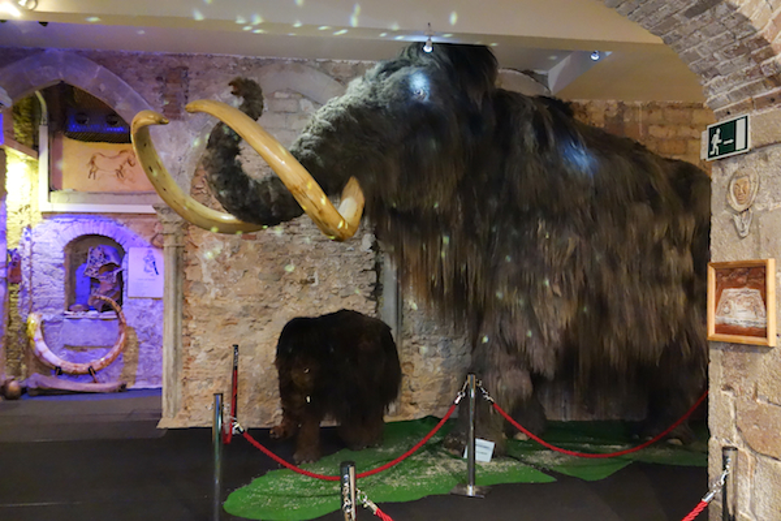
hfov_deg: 50.7
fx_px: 824
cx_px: 390
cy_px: 260
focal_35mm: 38
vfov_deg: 35.1
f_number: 2.8
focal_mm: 14.23
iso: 3200
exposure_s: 1/20
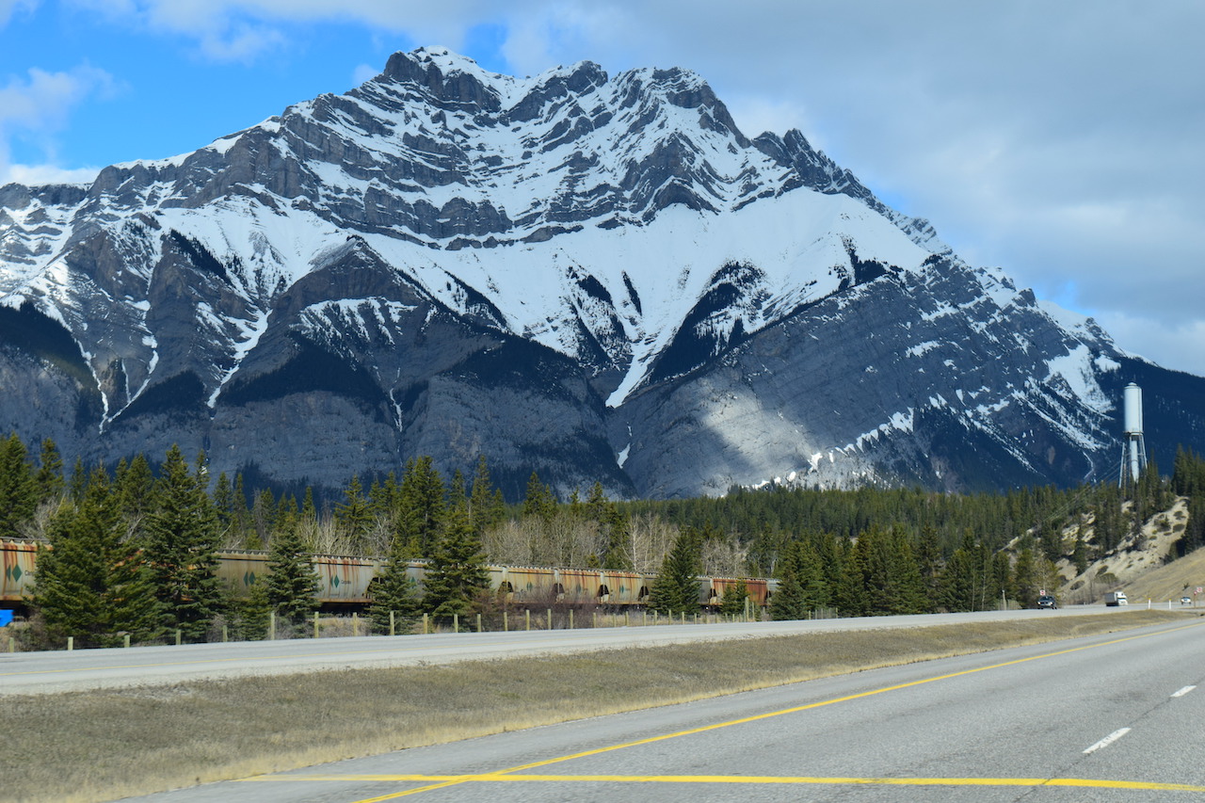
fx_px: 2309
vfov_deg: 19.7
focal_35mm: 69
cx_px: 602
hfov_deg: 29.2
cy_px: 402
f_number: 11
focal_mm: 46
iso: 320
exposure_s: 1/500
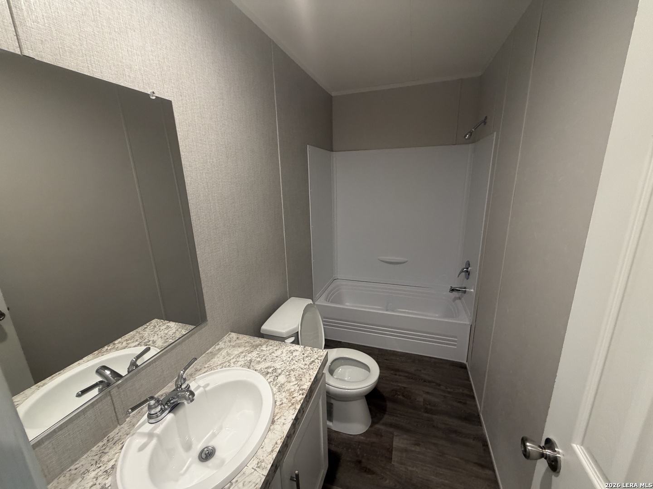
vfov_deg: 85.7
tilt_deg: -15.0
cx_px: 326
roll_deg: +1.8
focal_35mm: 14
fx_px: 264
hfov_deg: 102.1
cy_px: 244
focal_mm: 2.22
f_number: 2.2
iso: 320
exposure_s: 1/120
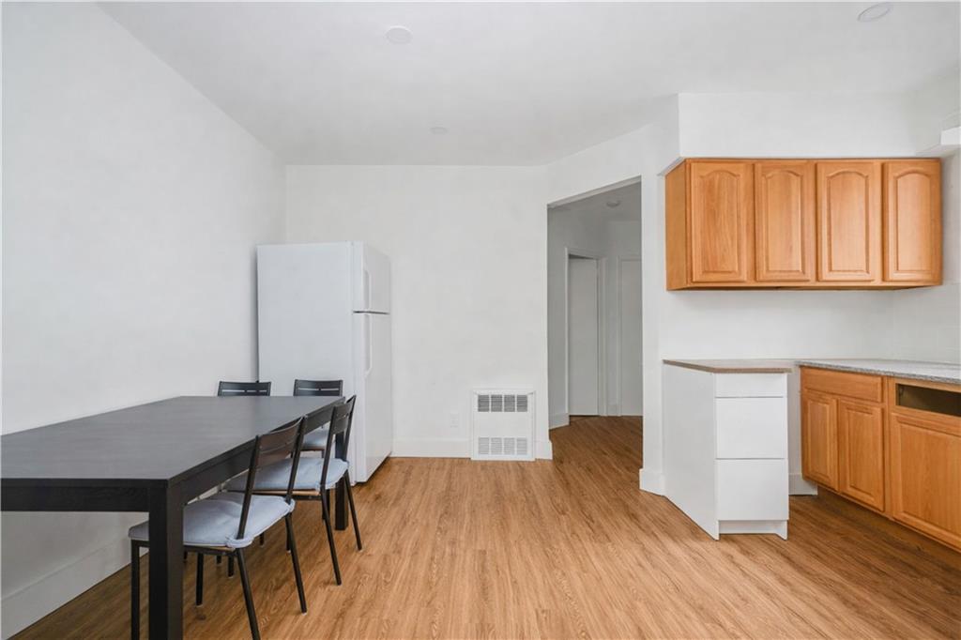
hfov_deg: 96.8
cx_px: 480
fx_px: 427
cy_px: 320
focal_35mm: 16
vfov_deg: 73.7
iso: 64
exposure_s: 1/6
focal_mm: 16
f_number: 4
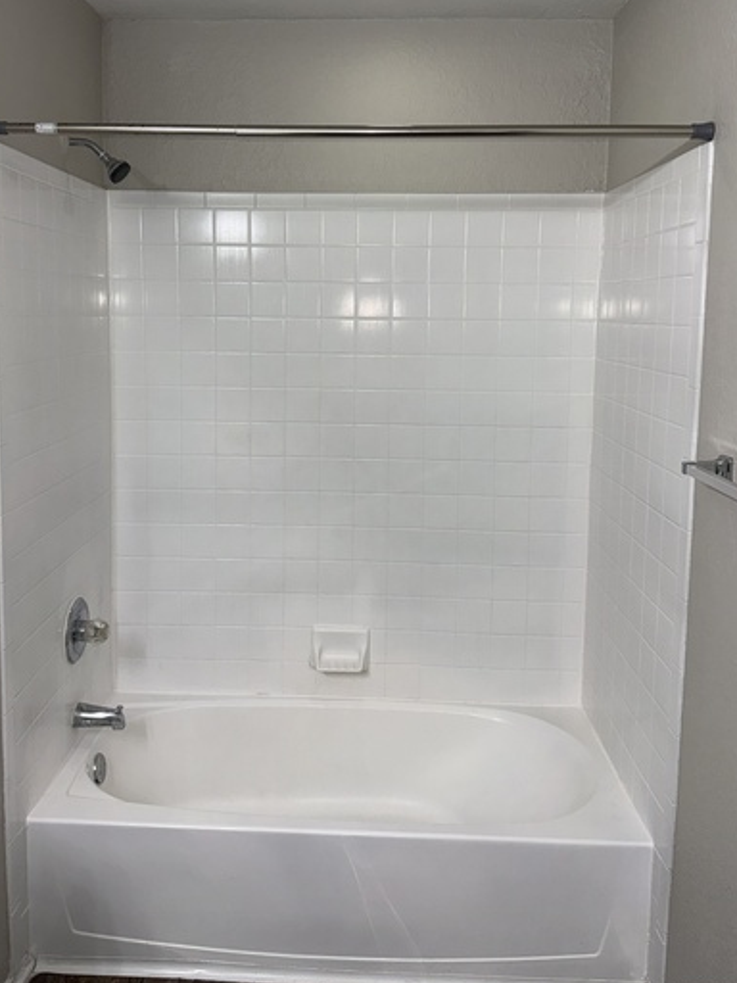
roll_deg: -1.8
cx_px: 344
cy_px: 392
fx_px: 852
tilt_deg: -5.5
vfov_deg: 59.5
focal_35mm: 30
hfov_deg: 46.8
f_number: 1.78
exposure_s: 1/120
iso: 64
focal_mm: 6.76
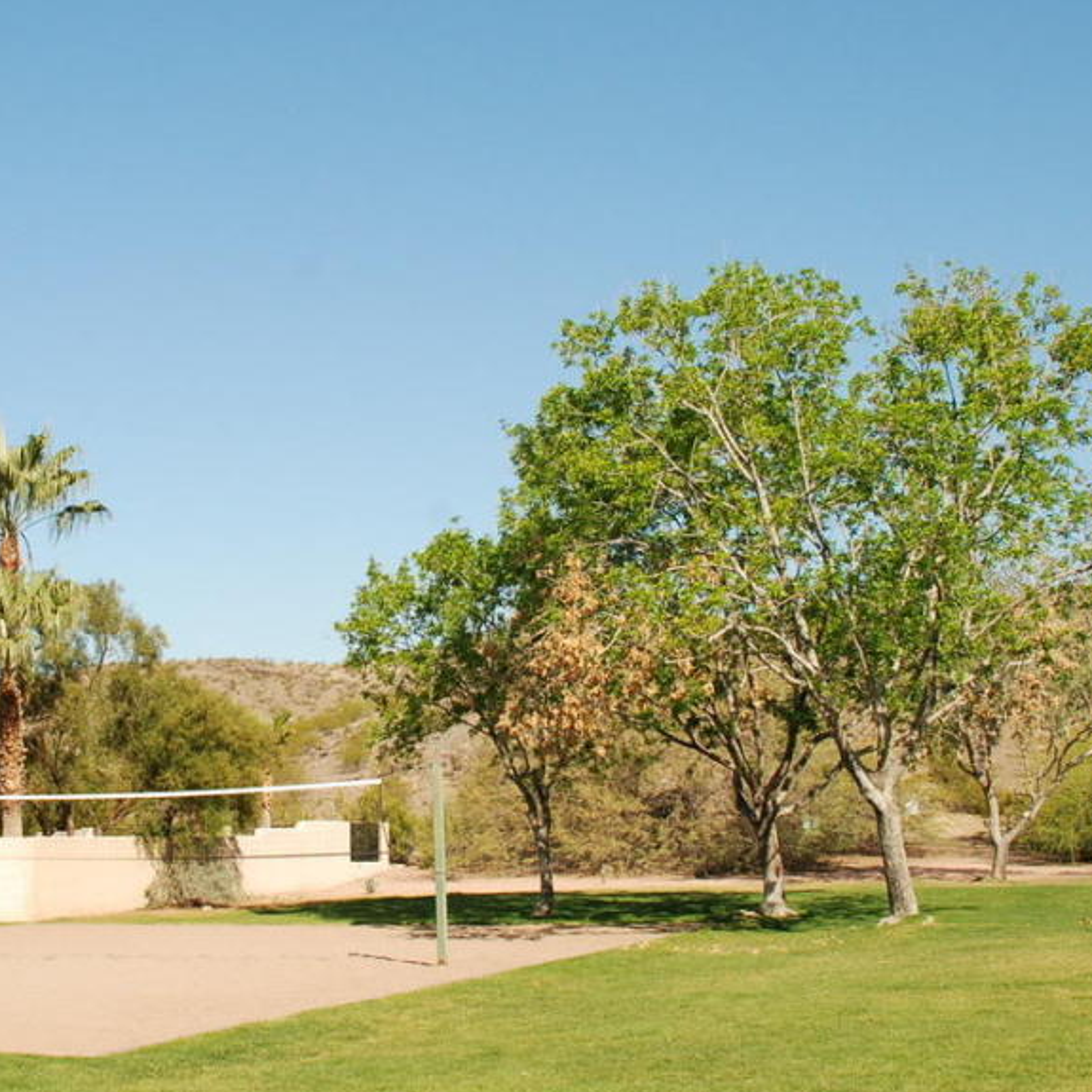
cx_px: 326
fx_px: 1999
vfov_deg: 30.6
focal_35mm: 56
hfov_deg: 30.2
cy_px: 543
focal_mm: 22
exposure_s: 1/350
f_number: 11
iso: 400
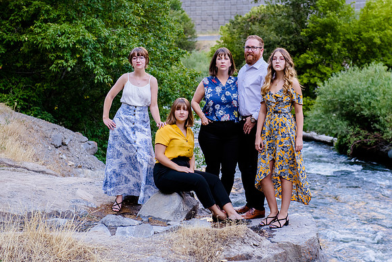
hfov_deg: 25.4
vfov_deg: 17.2
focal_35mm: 79
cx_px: 248
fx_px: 866
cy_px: 115
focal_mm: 62
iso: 1000
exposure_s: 1/400
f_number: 4.5
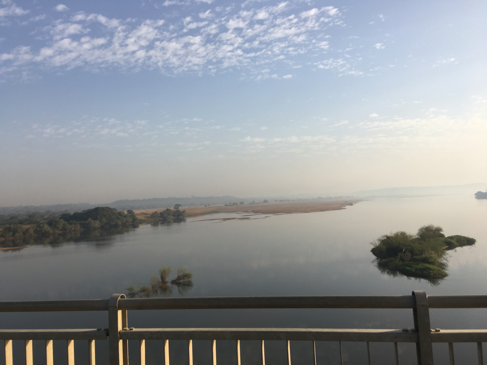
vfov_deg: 48.2
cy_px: 182
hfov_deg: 61.7
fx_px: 408
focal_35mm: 29
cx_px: 244
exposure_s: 1/1672
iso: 25
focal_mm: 4.15
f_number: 2.2
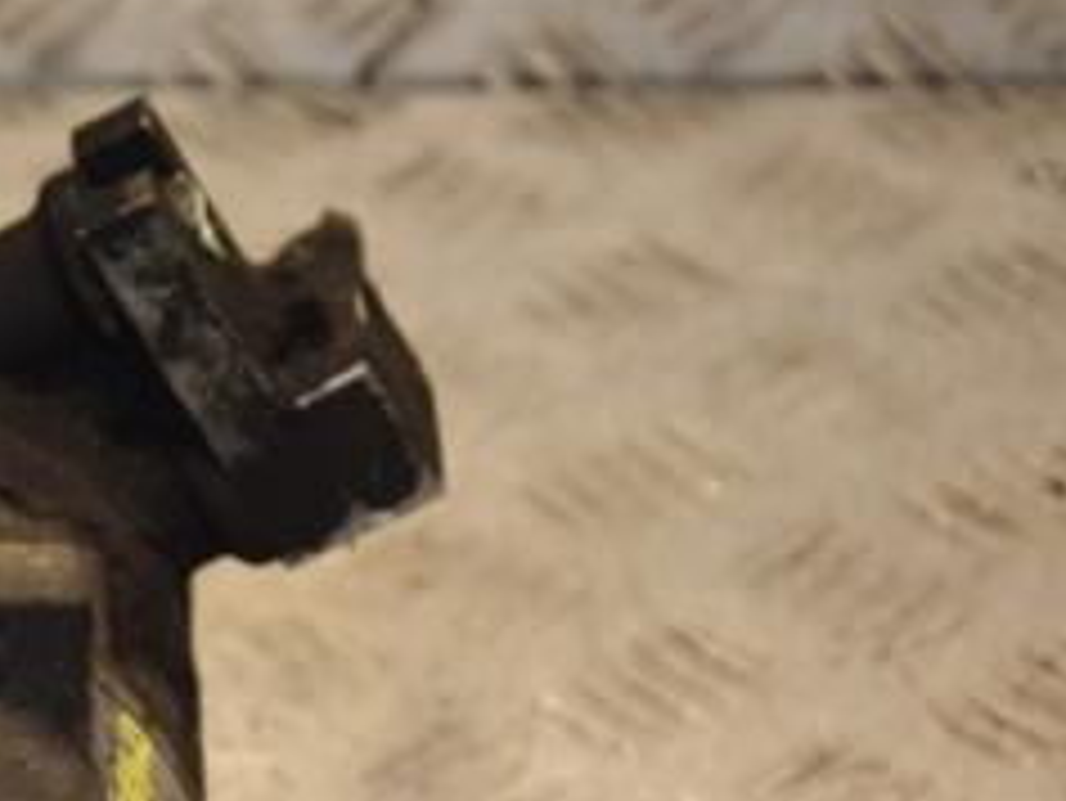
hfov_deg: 8.7
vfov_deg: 6.6
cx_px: -171
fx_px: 6963
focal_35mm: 226
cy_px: 842
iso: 800
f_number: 5.3
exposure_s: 1/160
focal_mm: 62
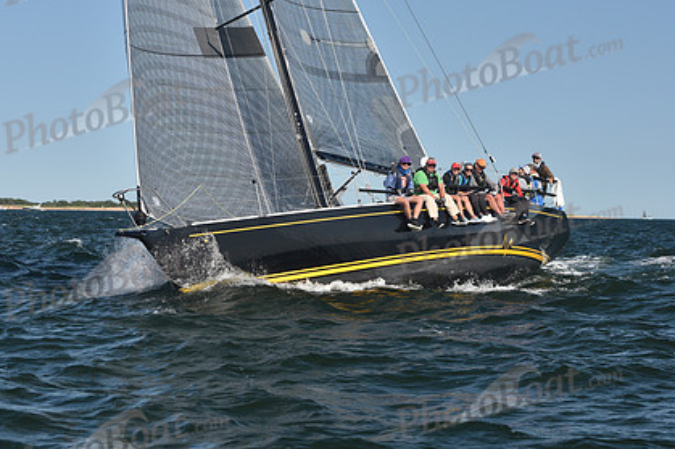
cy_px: 173
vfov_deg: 14.1
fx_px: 1818
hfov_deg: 21.0
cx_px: 314
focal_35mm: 97
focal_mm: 70
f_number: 5
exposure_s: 1/800
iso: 250
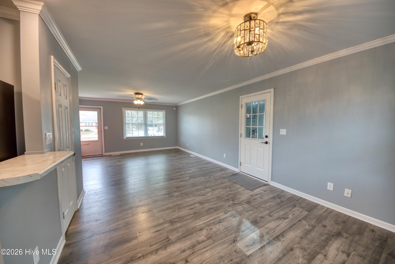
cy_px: 132
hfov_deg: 112.6
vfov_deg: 90.0
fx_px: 132
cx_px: 198
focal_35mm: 12
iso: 200
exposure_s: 1/10
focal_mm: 8
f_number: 9
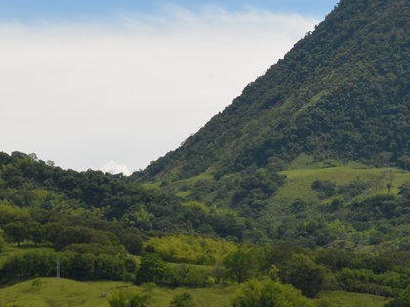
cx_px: 347
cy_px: 145
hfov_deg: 13.2
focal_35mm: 149
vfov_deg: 10.0
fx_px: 1761
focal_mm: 29
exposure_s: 1/320
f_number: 9
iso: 100
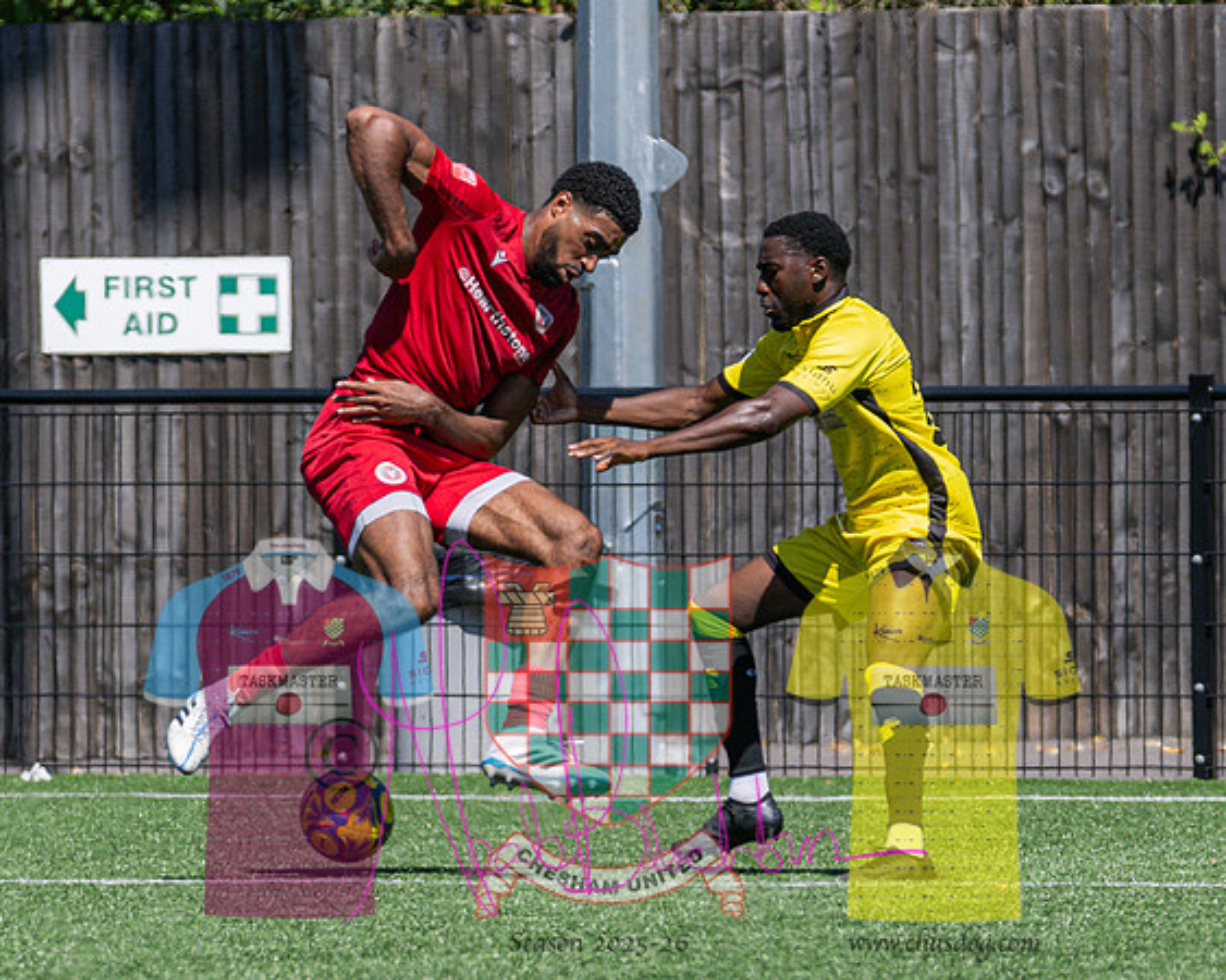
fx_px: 25603
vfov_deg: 2.2
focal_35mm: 706
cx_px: 188
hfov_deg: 2.7
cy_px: 545
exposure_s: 1/3200
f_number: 4
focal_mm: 210
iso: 320
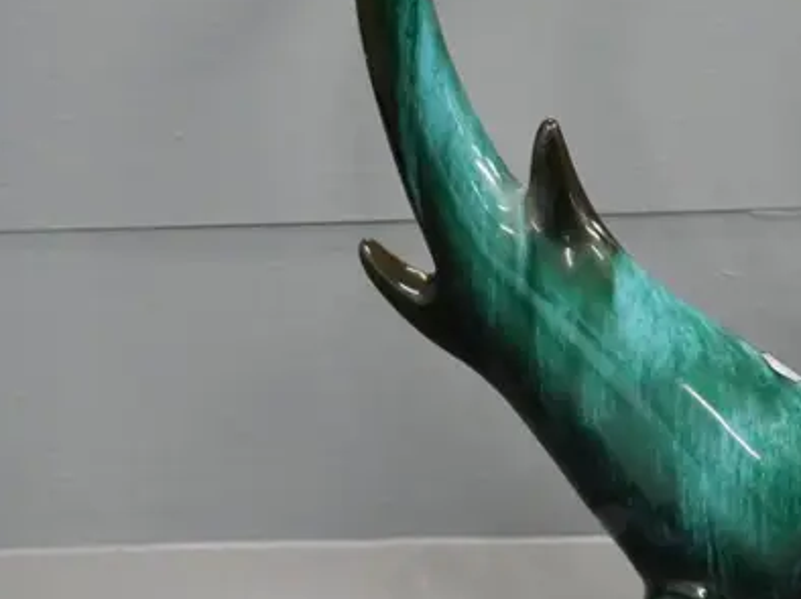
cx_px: 1000
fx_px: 2405
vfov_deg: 14.2
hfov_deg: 17.8
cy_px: 181
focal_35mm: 104
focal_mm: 20
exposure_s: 1/100
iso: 3200
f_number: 5
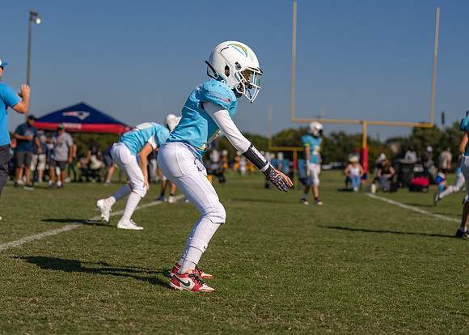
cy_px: 139
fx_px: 1181
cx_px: 218
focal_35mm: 89
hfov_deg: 22.5
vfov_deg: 16.1
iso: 100
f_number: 2.8
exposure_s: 1/5000
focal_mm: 70
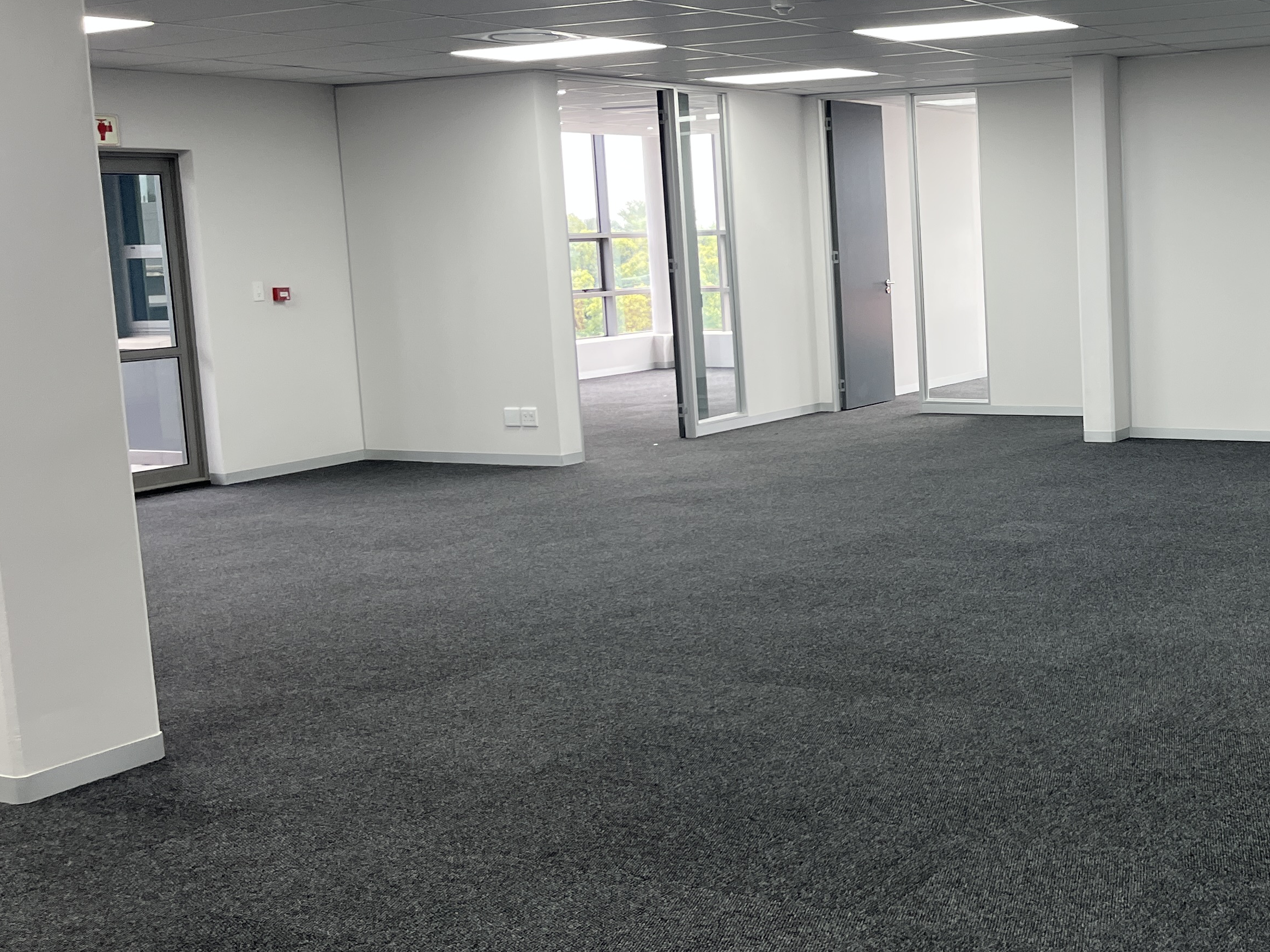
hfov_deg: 39.9
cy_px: 424
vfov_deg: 32.1
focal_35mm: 45
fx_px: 1651
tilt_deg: -7.2
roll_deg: +0.6
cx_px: 1069
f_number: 1.6
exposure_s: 1/100
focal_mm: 5.1
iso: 80
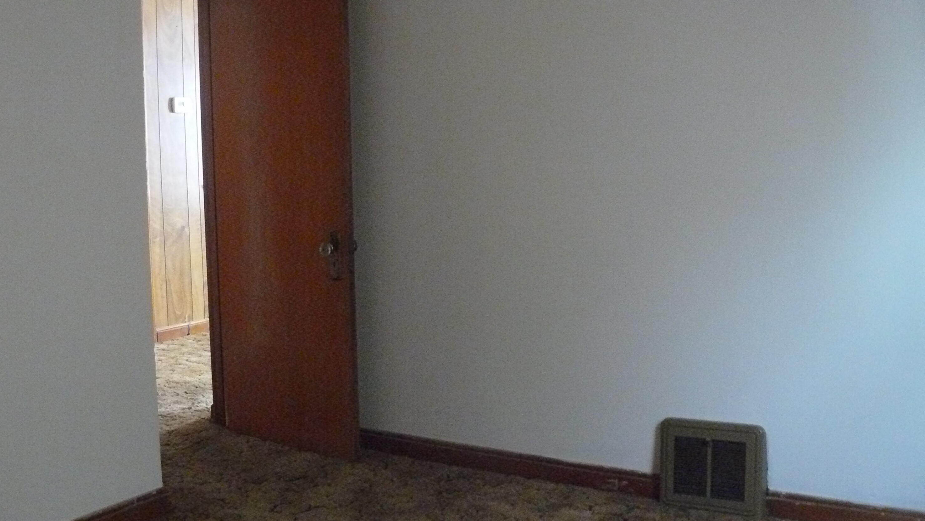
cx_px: 466
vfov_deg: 29.6
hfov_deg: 50.5
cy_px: 210
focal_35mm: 40
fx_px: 981
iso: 800
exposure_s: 1/13
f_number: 2.8
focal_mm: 6
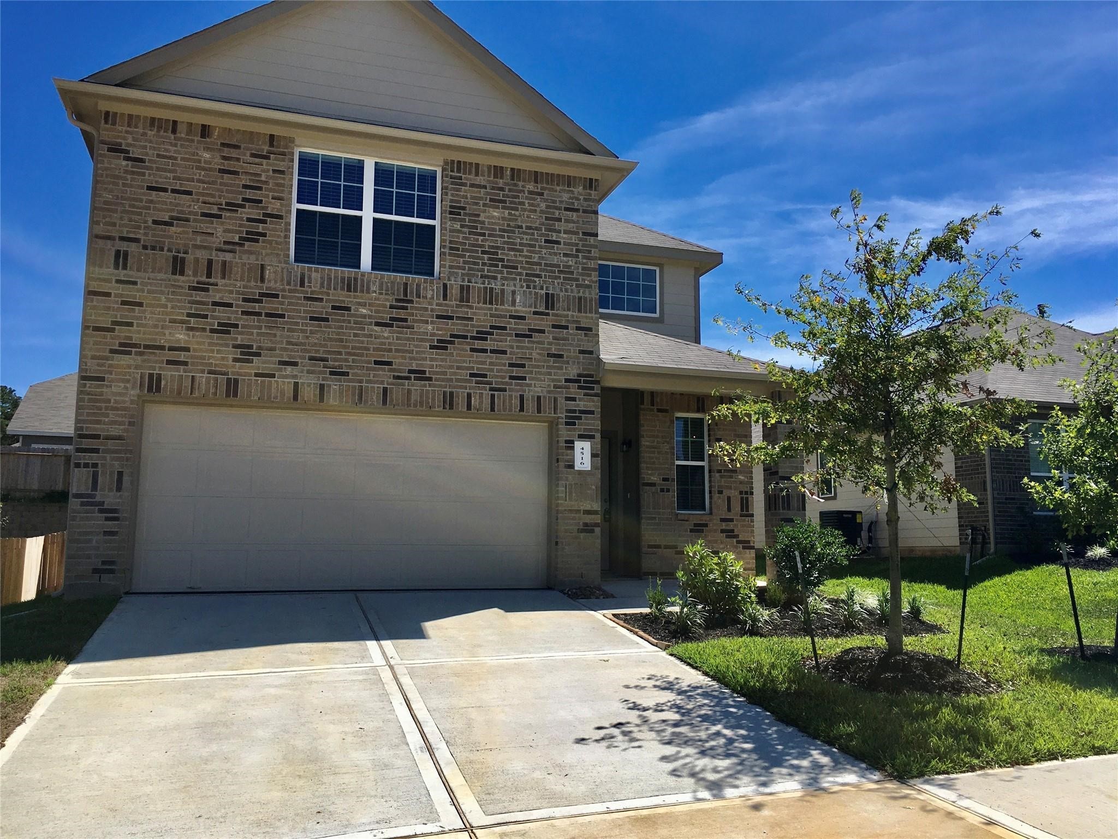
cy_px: 420
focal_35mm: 29
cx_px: 559
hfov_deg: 61.7
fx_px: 937
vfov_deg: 48.2
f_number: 2.2
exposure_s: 1/2079
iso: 25
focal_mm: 4.15
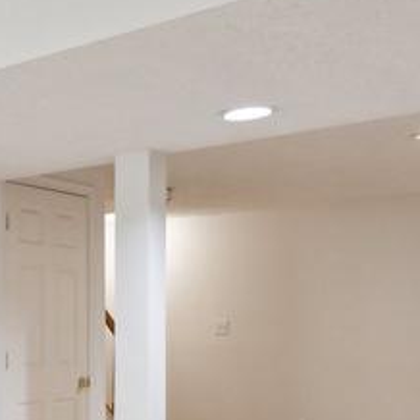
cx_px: -71
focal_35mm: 64
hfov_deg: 24.6
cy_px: 352
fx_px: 879
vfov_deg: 26.3
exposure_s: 1/15
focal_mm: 16
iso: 1000
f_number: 7.1
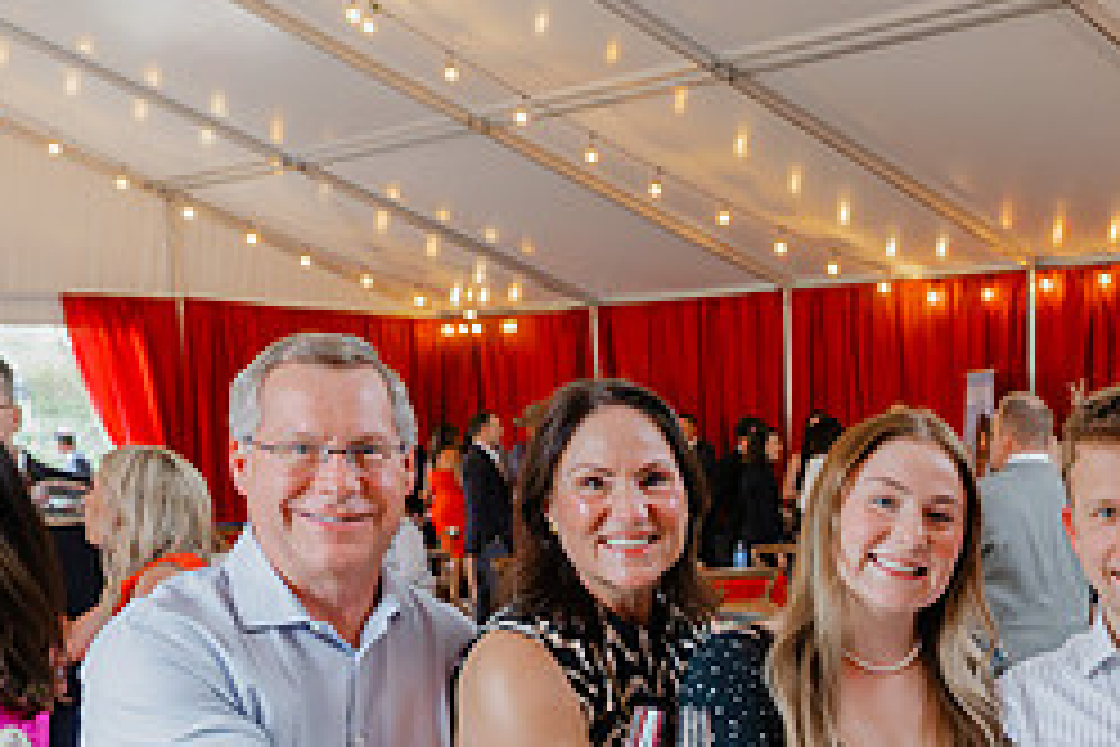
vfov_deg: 23.5
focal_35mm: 56
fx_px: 1742
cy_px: 686
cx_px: 994
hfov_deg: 33.8
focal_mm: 24
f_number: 5.6
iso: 2000
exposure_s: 1/80
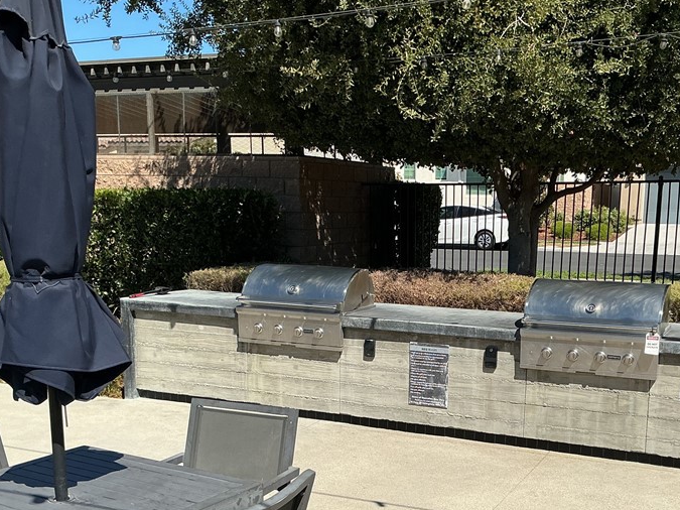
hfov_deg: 42.6
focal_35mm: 44
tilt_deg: -9.8
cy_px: 367
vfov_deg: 32.4
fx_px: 864
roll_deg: -0.8
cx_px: 429
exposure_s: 1/2141
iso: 25
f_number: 1.8
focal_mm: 3
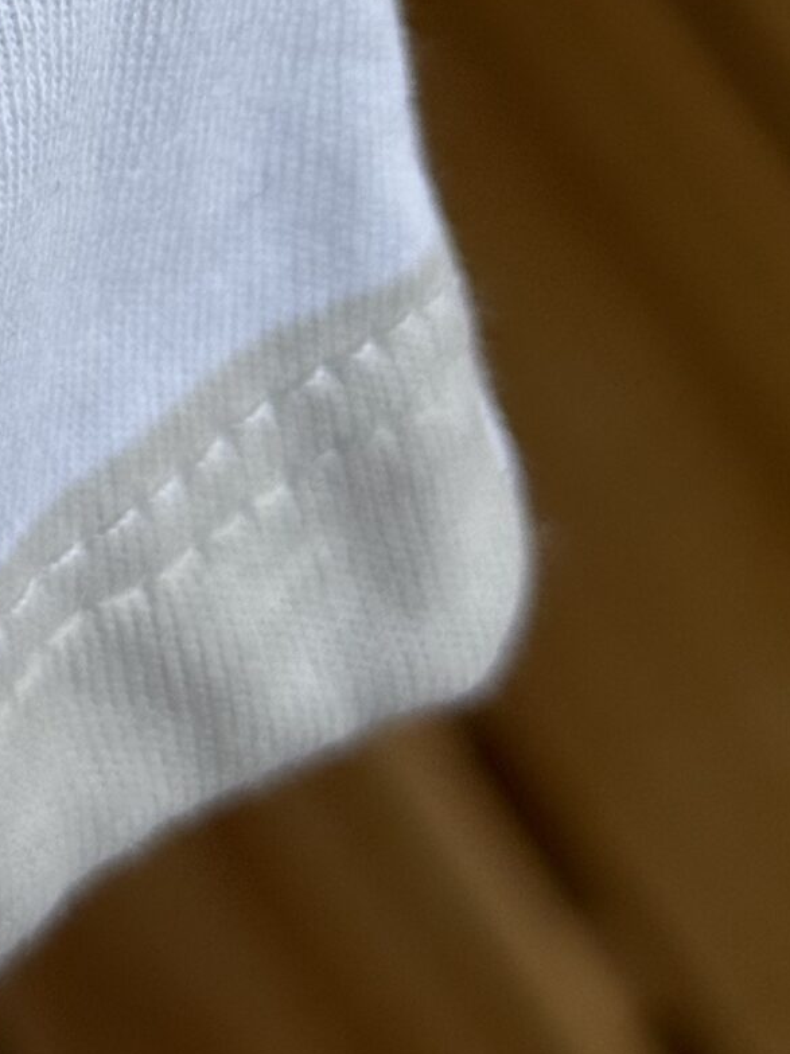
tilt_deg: -59.0
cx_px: -451
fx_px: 4779
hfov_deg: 9.2
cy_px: -490
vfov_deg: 12.0
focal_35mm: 157
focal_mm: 6.76
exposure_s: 1/625
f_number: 1.78
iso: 64
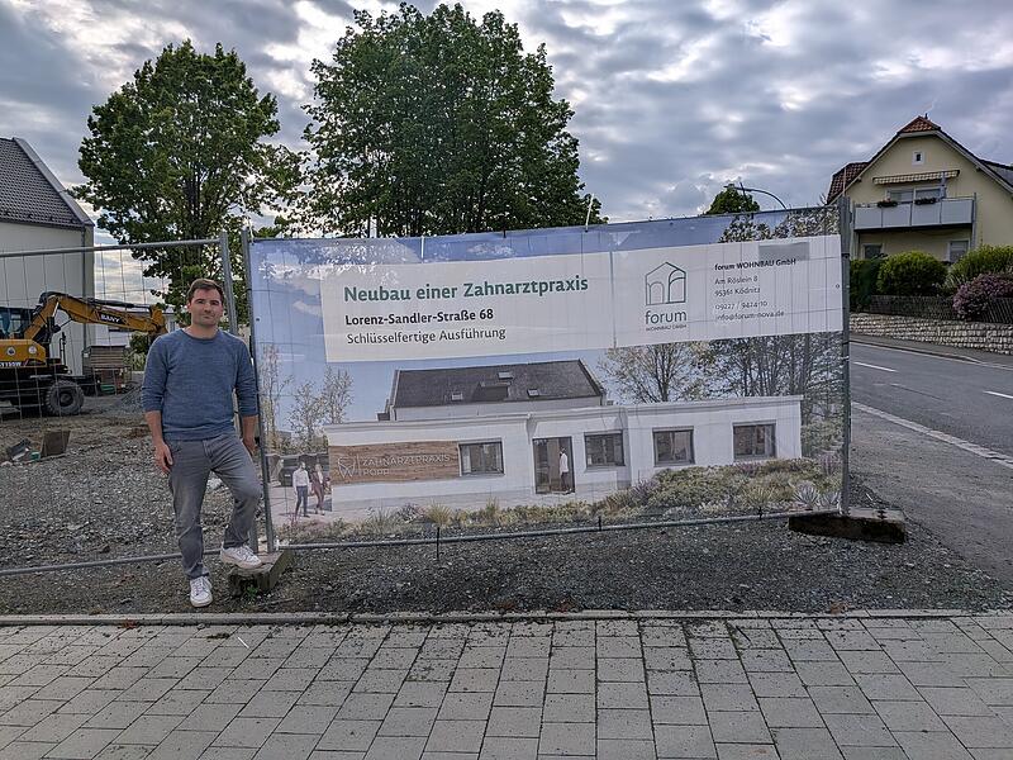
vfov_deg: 56.8
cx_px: 506
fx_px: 702
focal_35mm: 24
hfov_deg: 71.6
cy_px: 380
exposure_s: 1/3049
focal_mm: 4.53
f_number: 1.7
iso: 28
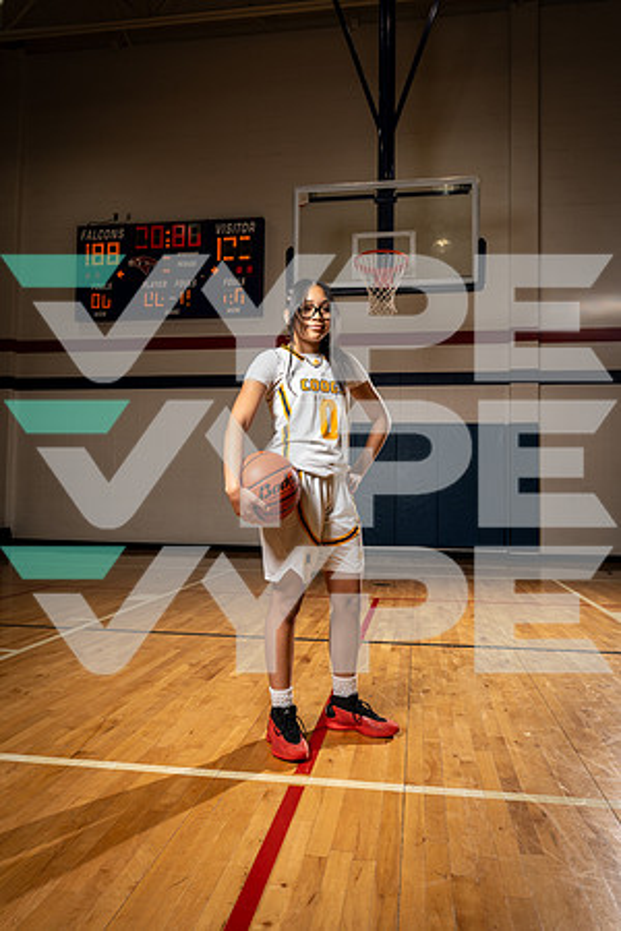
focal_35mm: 28
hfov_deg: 46.4
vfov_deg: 65.5
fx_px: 724
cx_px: 310
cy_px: 466
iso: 125
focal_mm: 28
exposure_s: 1/250
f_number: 5.6
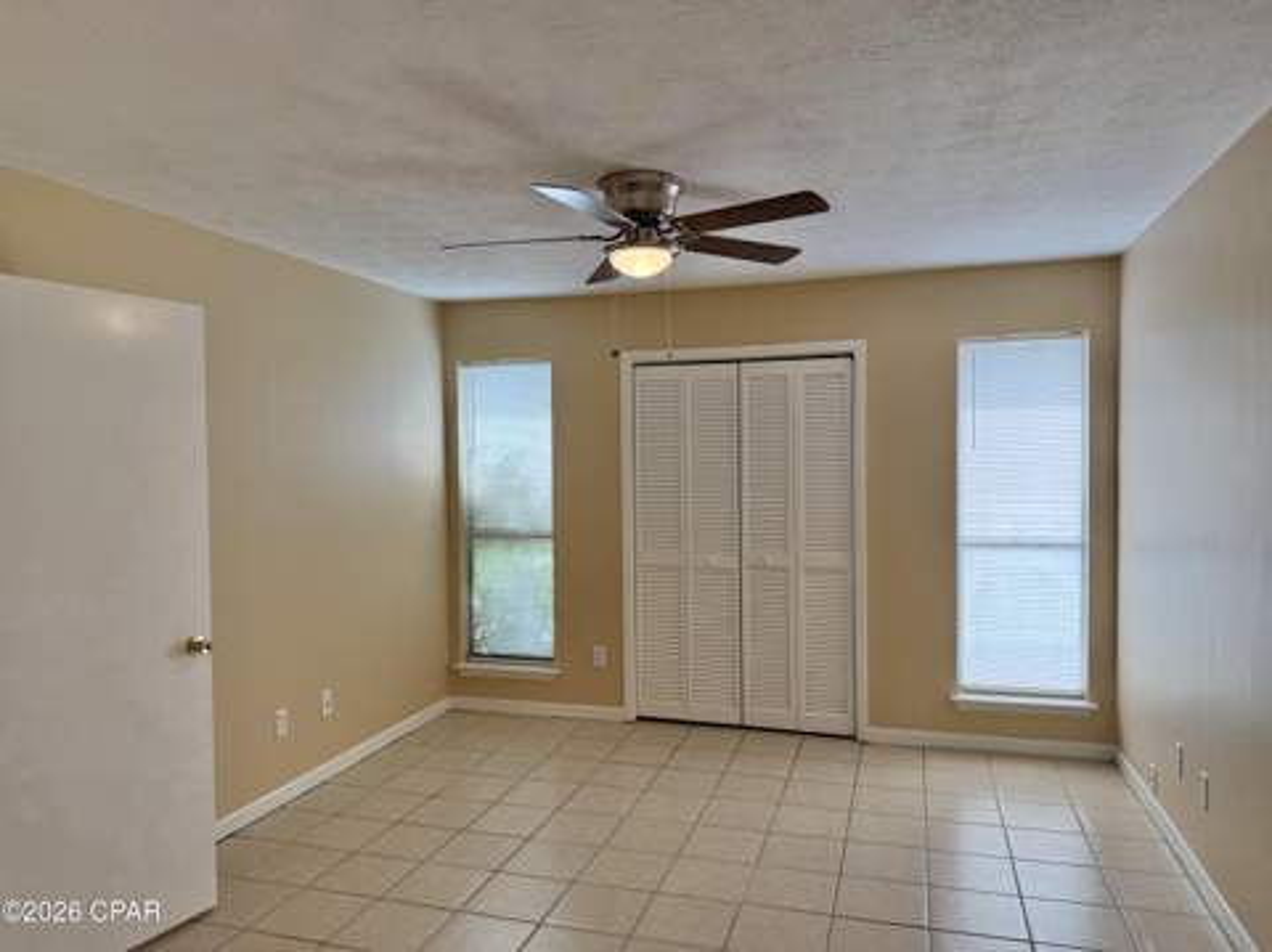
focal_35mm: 24
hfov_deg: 71.7
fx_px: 881
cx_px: 636
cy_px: 476
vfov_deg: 56.7
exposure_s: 1/228
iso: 125
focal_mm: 6.76
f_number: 1.78
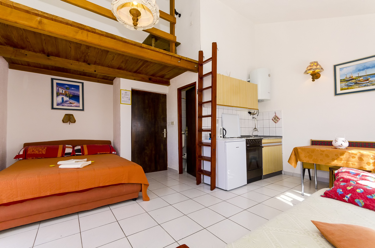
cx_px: 188
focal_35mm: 15
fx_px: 156
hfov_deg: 100.5
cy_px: 124
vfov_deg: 77.1
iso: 160
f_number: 8
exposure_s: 1/250
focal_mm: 10
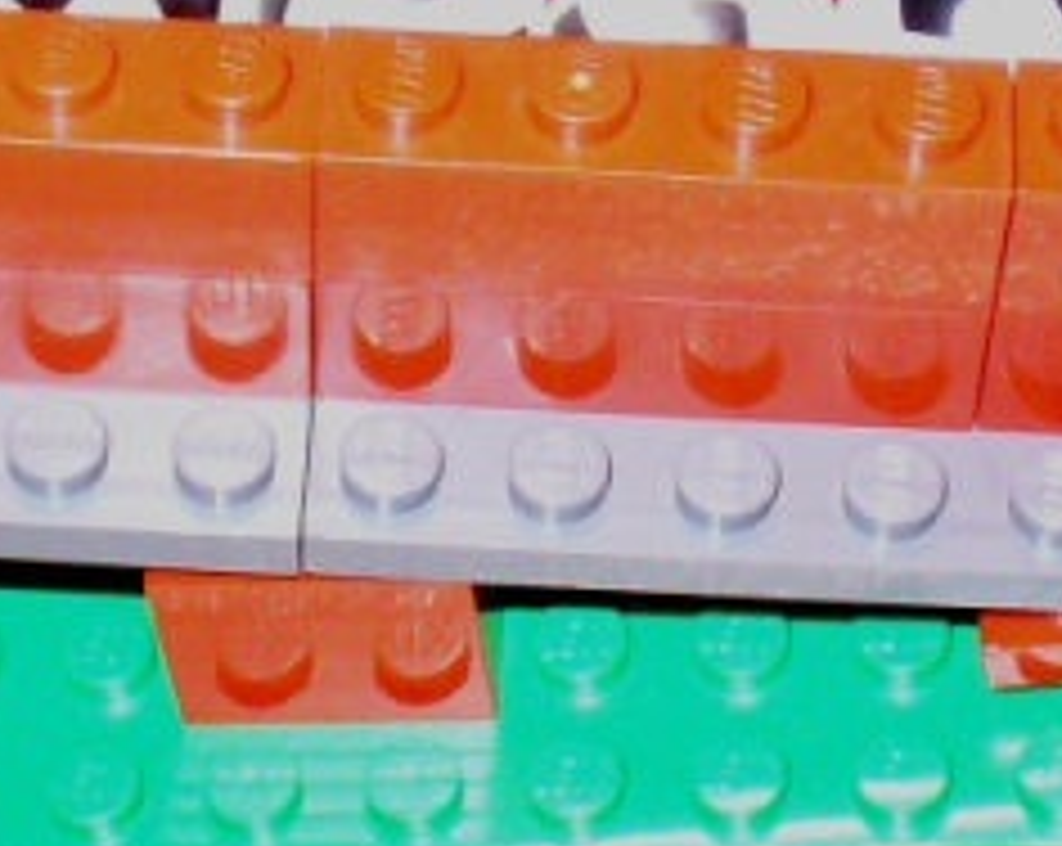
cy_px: -310
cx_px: 756
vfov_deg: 9.6
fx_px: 4927
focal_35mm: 157
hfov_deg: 12.3
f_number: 2.8
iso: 400
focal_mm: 6.1
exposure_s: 1/60
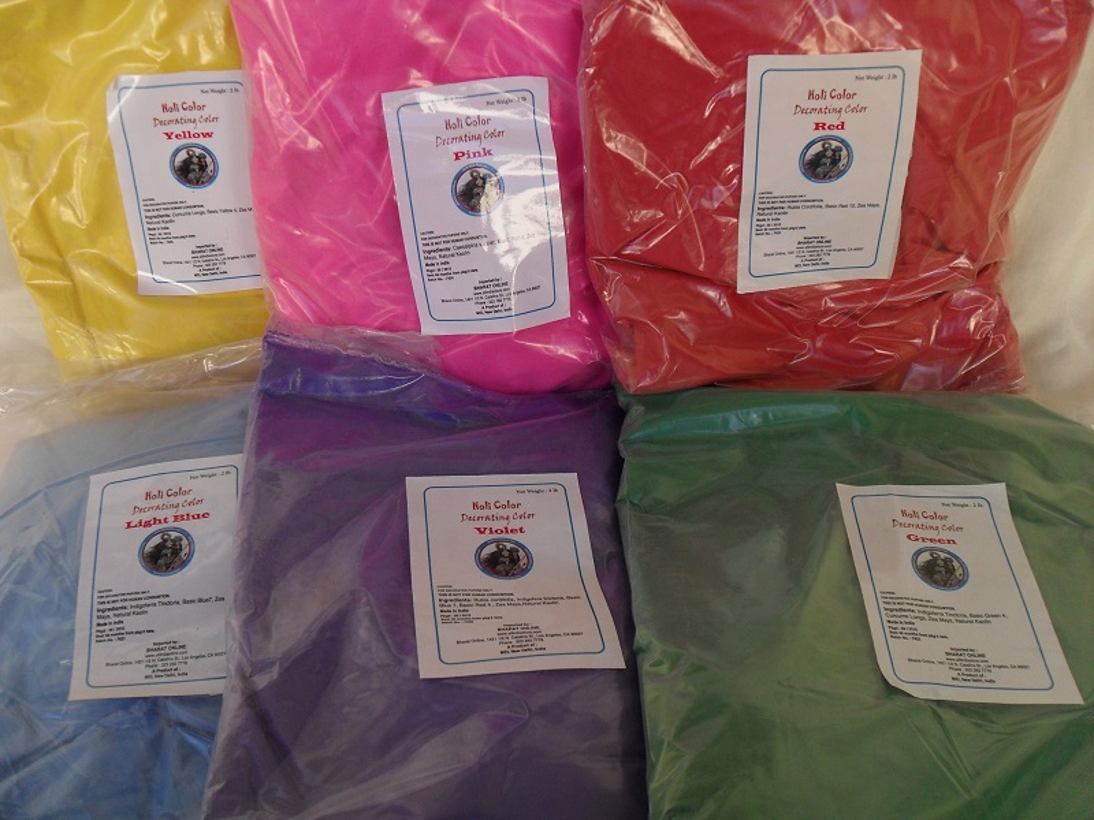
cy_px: 410
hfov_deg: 52.6
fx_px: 1106
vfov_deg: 40.7
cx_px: 547
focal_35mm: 35
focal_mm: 6.2
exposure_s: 1/180
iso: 100
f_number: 2.8
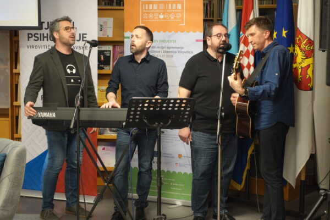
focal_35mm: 70
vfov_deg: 19.5
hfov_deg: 28.8
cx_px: 165
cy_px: 110
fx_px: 642
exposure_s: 1/40
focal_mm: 25.7
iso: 800
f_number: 2.8
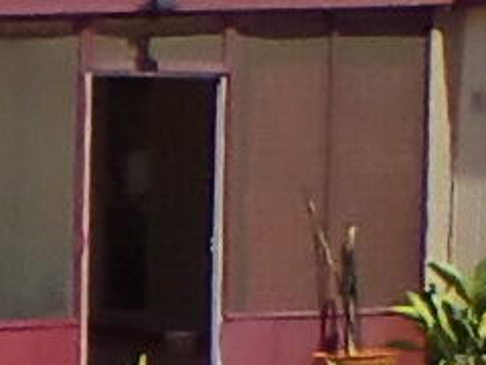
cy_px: 438
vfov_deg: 7.1
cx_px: -391
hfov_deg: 9.1
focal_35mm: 207
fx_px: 2906
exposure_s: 1/2252
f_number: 2.4
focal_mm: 2.38
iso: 101
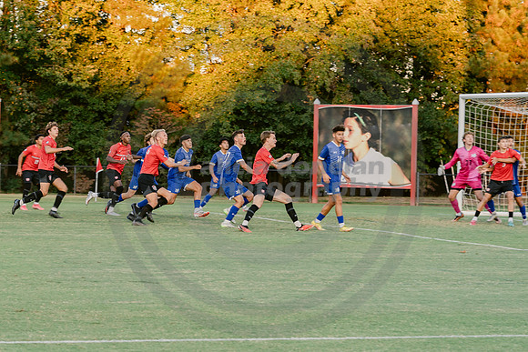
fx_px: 1911
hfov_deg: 15.7
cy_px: 176
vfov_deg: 10.5
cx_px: 146
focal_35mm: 130
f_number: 4.5
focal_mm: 90
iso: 640
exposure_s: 1/250
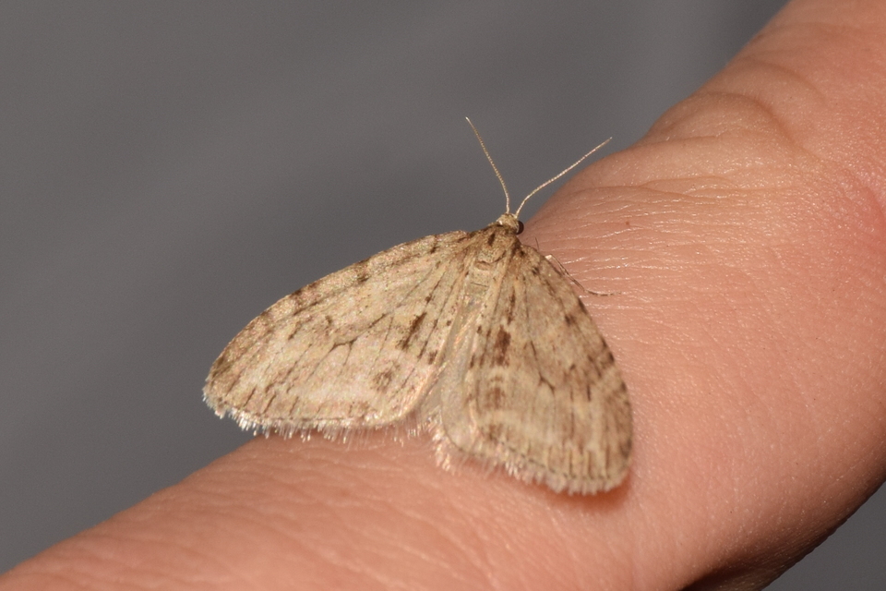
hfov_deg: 9.8
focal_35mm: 210
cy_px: 296
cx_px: 443
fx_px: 5168
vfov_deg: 6.5
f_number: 14
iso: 160
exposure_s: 1/200
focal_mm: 140
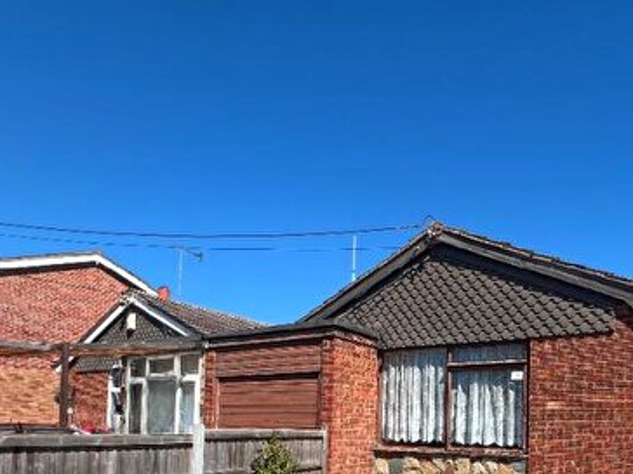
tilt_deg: +1.8
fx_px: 457
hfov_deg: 66.5
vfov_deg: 49.6
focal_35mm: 25
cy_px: 416
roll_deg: -0.1
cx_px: 447
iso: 32
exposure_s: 1/1233
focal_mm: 1.57
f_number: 1.8
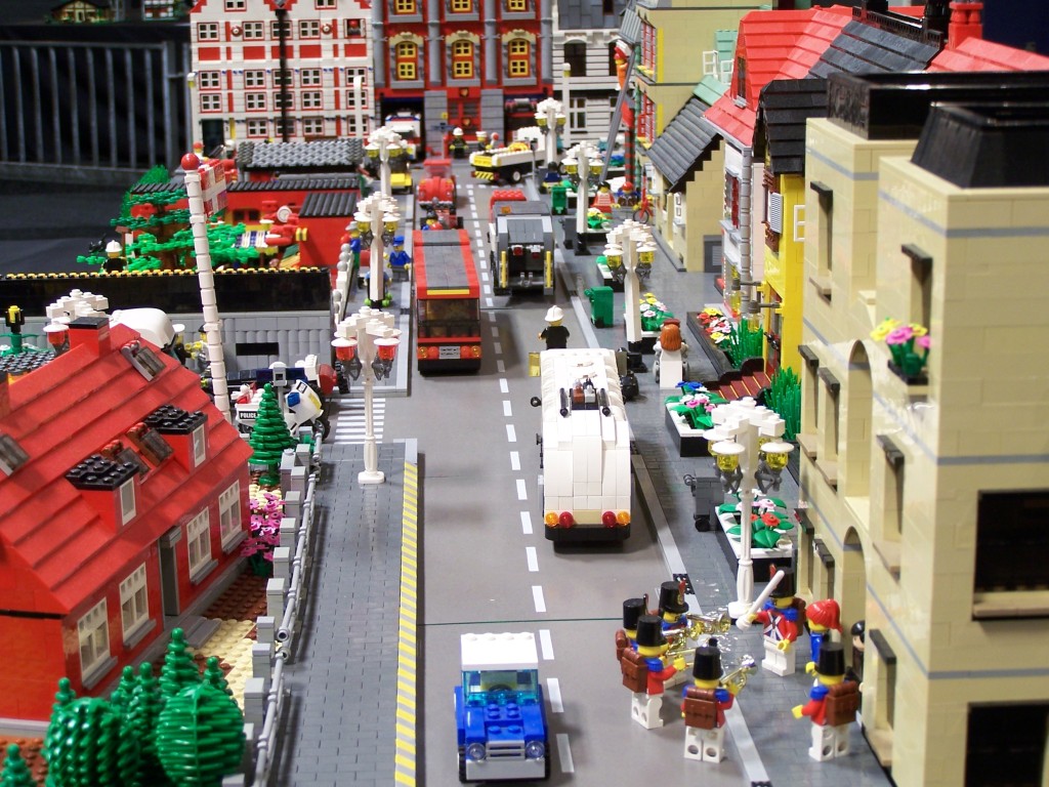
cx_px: 524
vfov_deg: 21.9
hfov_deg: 29.0
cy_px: 394
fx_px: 2030
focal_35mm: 67
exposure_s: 1/2
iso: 80
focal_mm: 11.1
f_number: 3.2
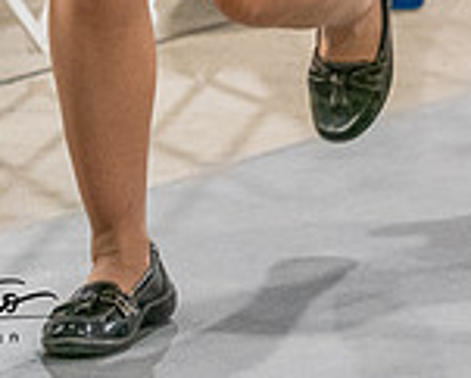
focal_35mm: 335
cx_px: 622
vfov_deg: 4.6
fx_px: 4673
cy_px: -284
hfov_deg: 5.7
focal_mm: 80
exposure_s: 1/250
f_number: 3.5
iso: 6400
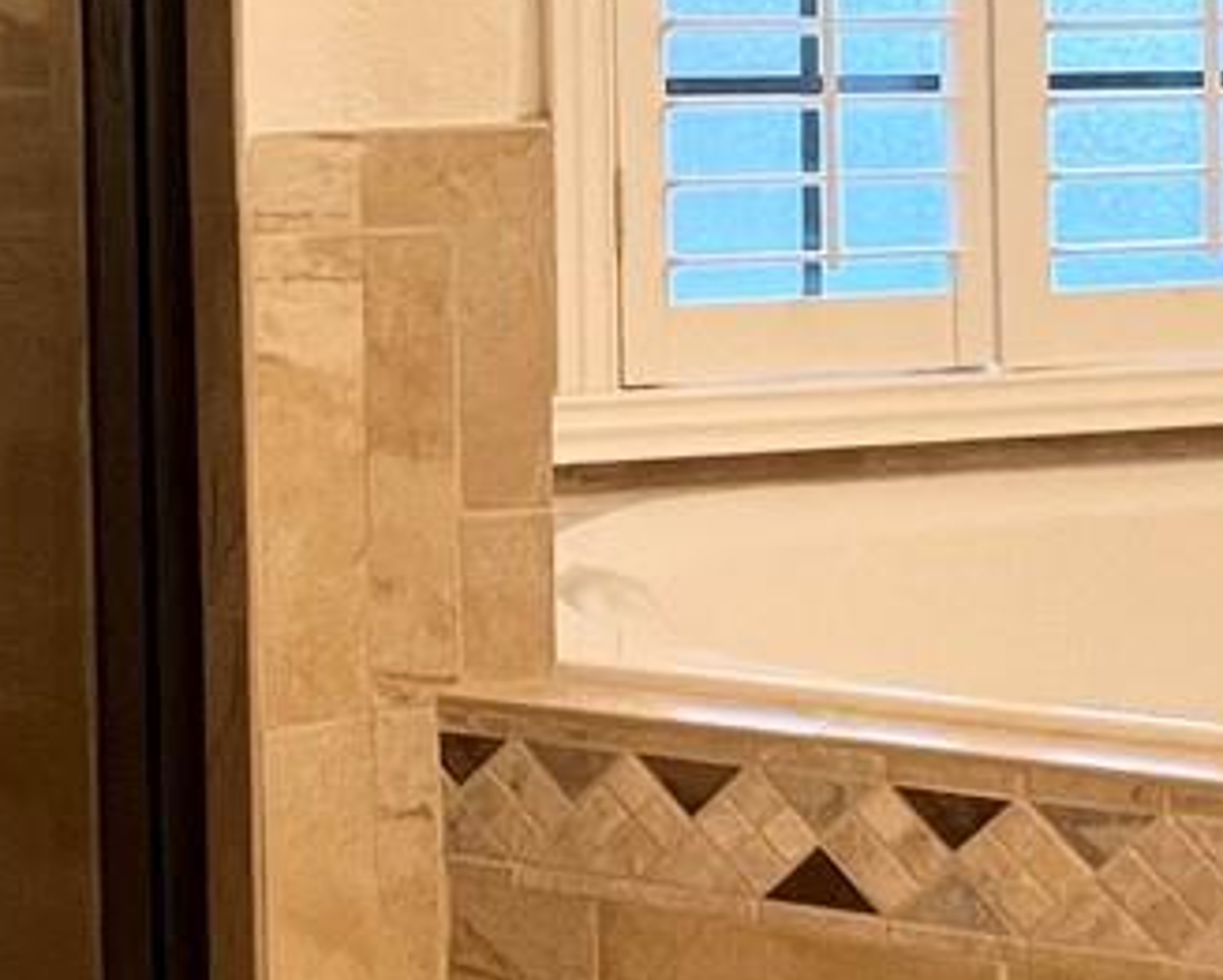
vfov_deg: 24.0
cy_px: 127
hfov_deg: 30.2
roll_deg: +0.9
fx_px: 2245
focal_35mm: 62
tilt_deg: -0.7
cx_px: 378
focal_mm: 1.57
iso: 320
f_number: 1.8
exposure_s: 1/60
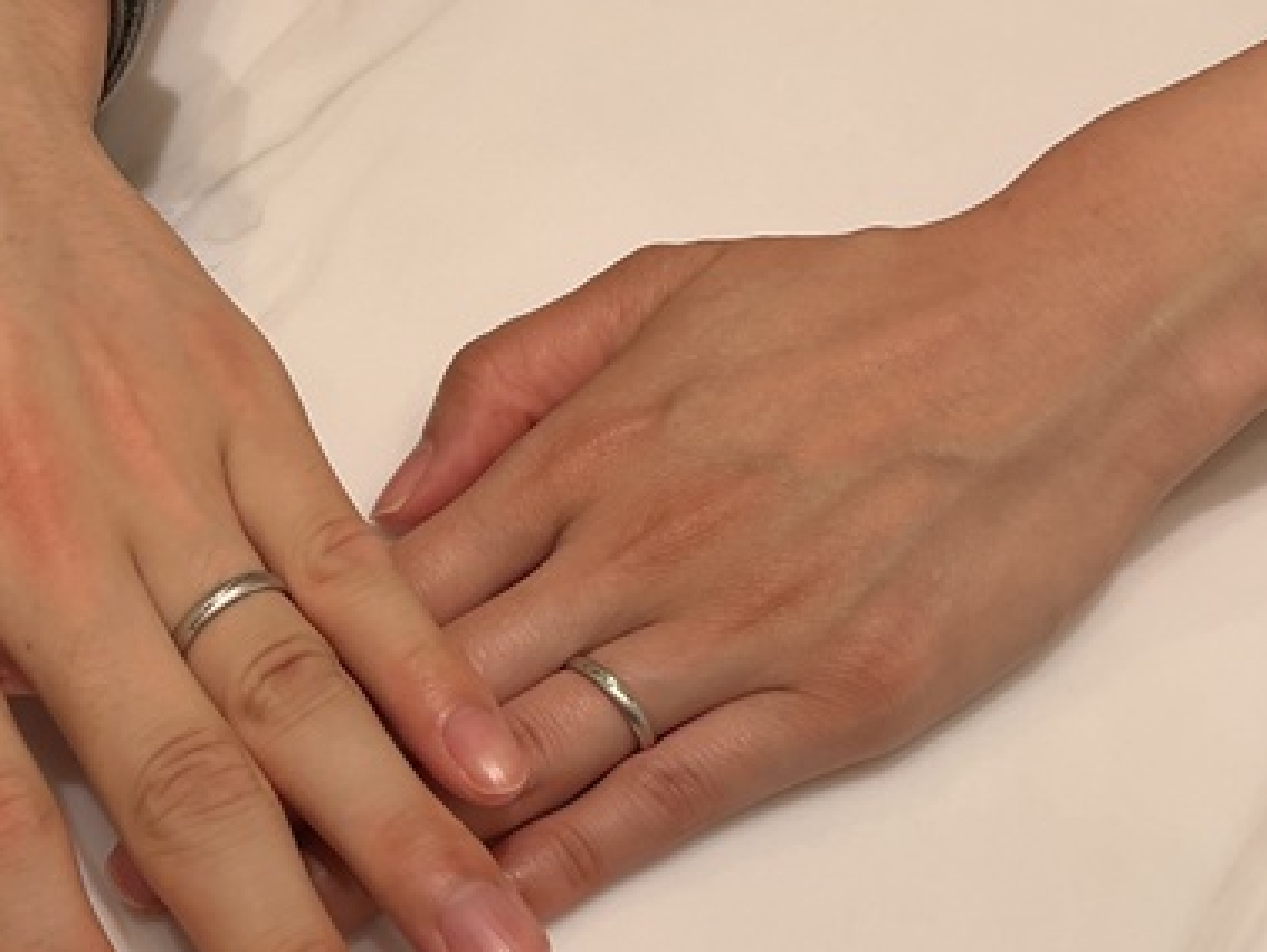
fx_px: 1685
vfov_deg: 31.4
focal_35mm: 46
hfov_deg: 40.2
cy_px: 610
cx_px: 335
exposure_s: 1/232
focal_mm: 3
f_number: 1.8
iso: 20
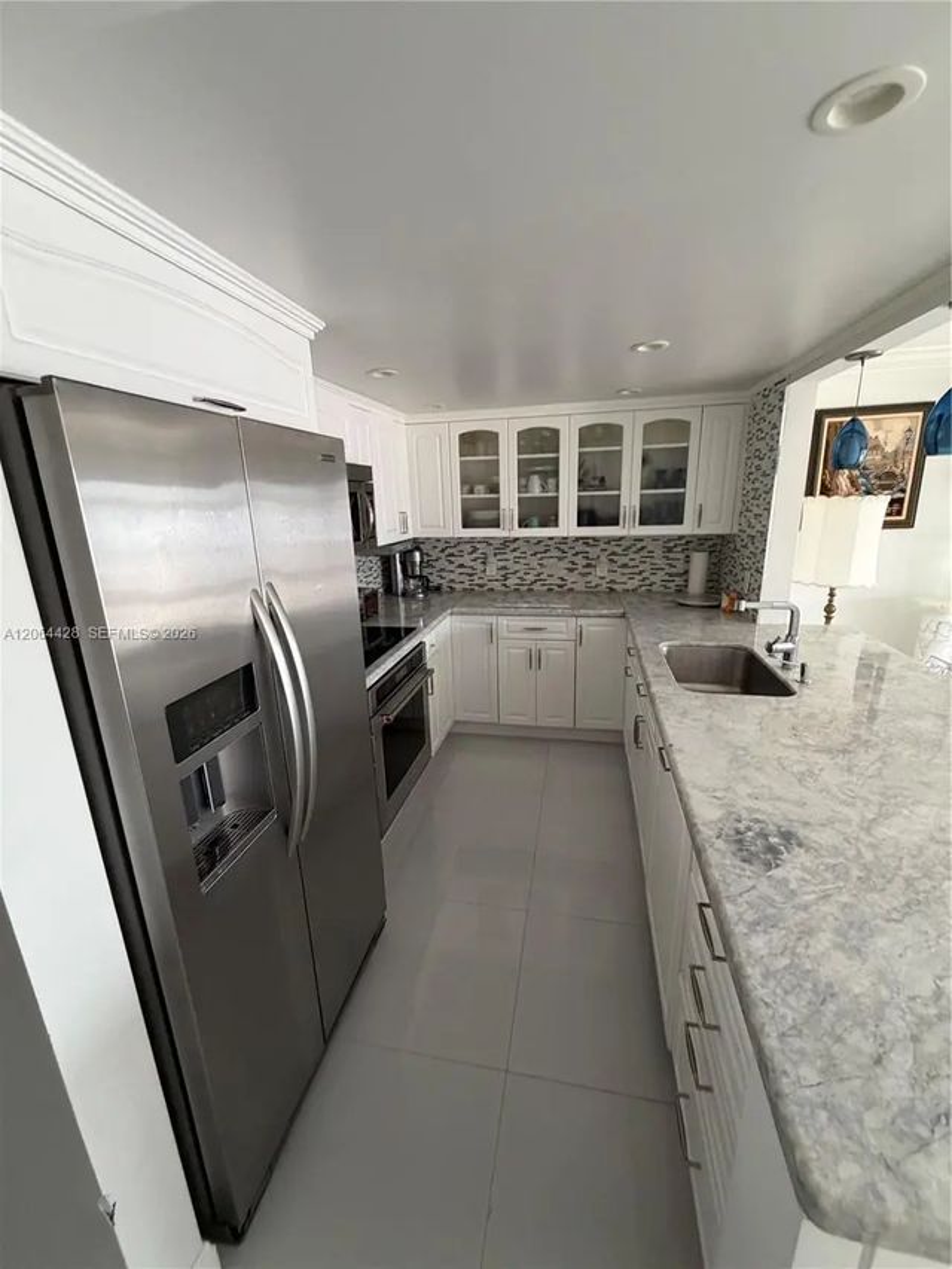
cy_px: 634
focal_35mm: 14
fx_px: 513
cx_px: 476
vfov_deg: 102.1
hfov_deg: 85.7
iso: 320
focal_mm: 2.22
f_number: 2.2
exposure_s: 1/69
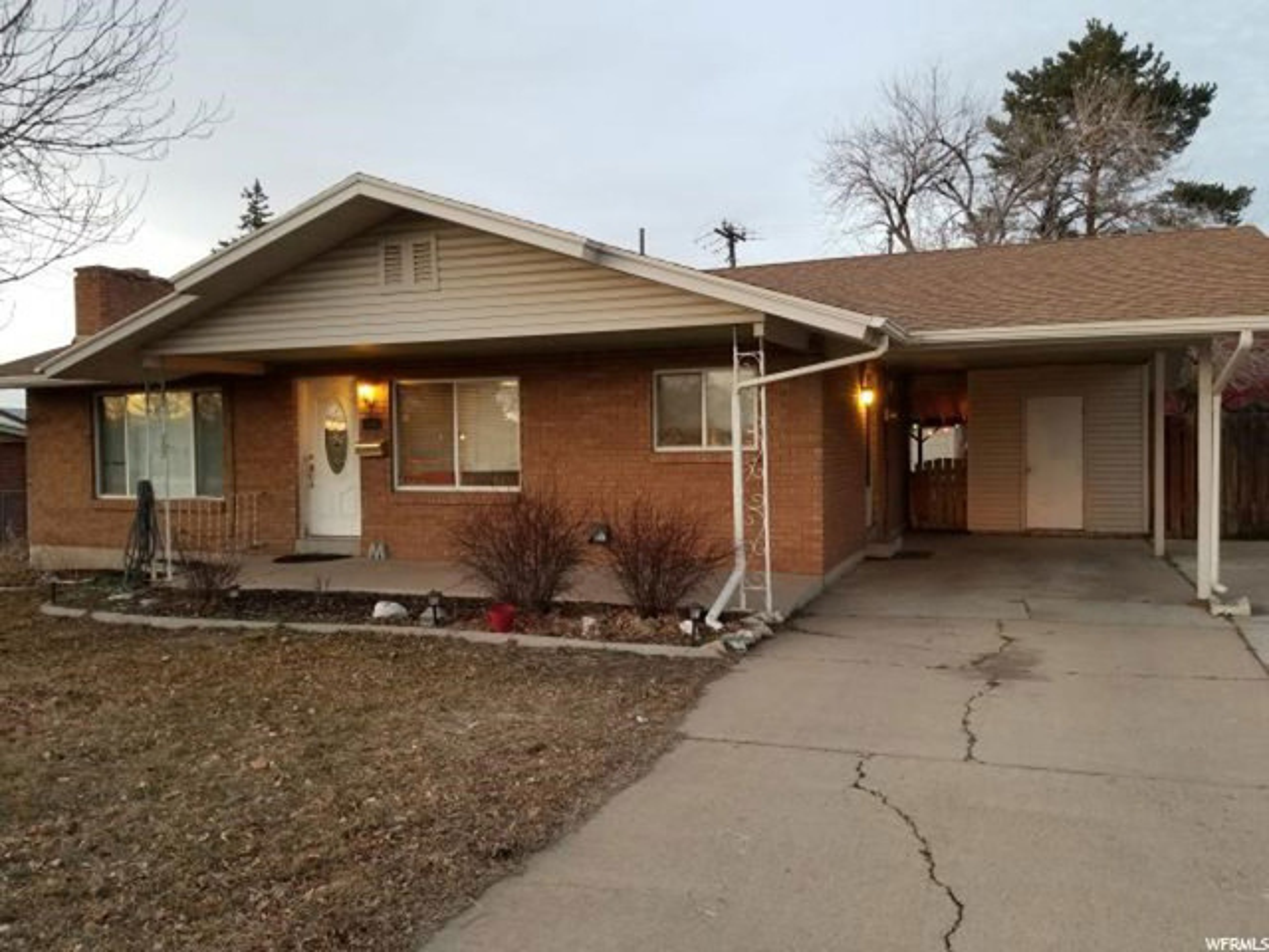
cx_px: 634
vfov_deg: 53.1
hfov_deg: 67.3
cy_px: 476
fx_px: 953
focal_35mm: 26
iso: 200
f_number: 1.7
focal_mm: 4.25
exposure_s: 1/40
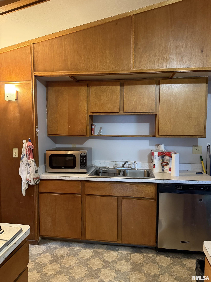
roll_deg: +0.1
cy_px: 141
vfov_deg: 71.6
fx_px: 195
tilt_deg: -3.5
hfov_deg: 56.8
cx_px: 106
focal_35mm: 24
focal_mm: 6.76
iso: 800
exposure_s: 1/40
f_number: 1.78
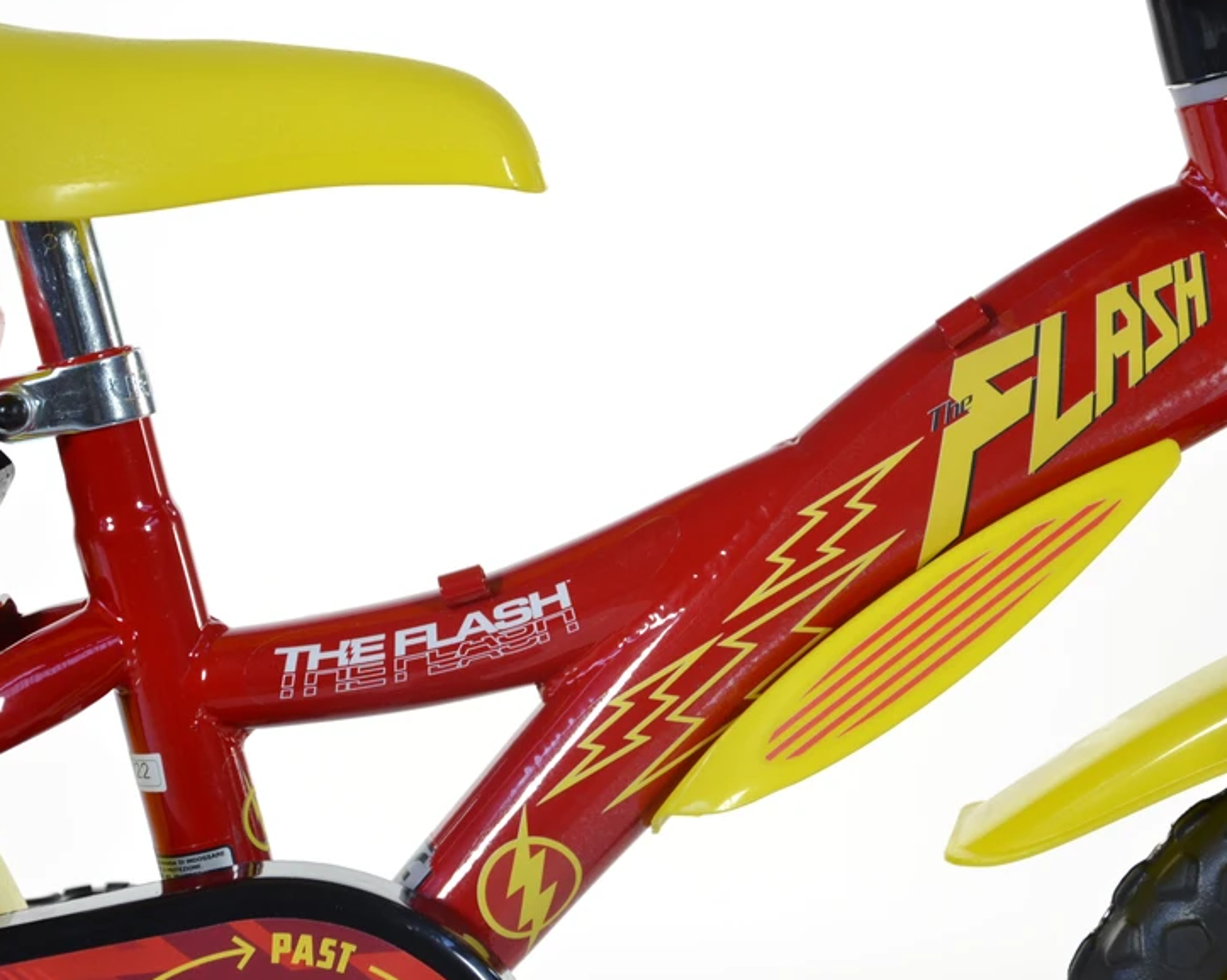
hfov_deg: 17.0
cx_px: 704
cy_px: 460
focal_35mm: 113
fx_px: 4102
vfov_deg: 13.6
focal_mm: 58
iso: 200
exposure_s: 1/50
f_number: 6.3
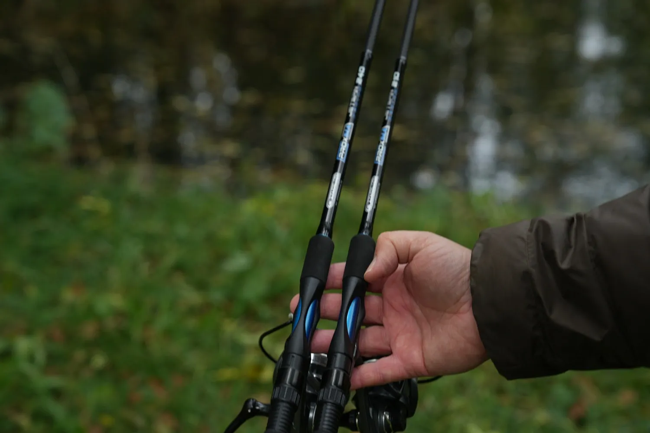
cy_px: 216
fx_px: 1210
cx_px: 325
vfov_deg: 20.3
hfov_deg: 30.1
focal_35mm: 67
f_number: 4.5
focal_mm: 67
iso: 800
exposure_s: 1/250
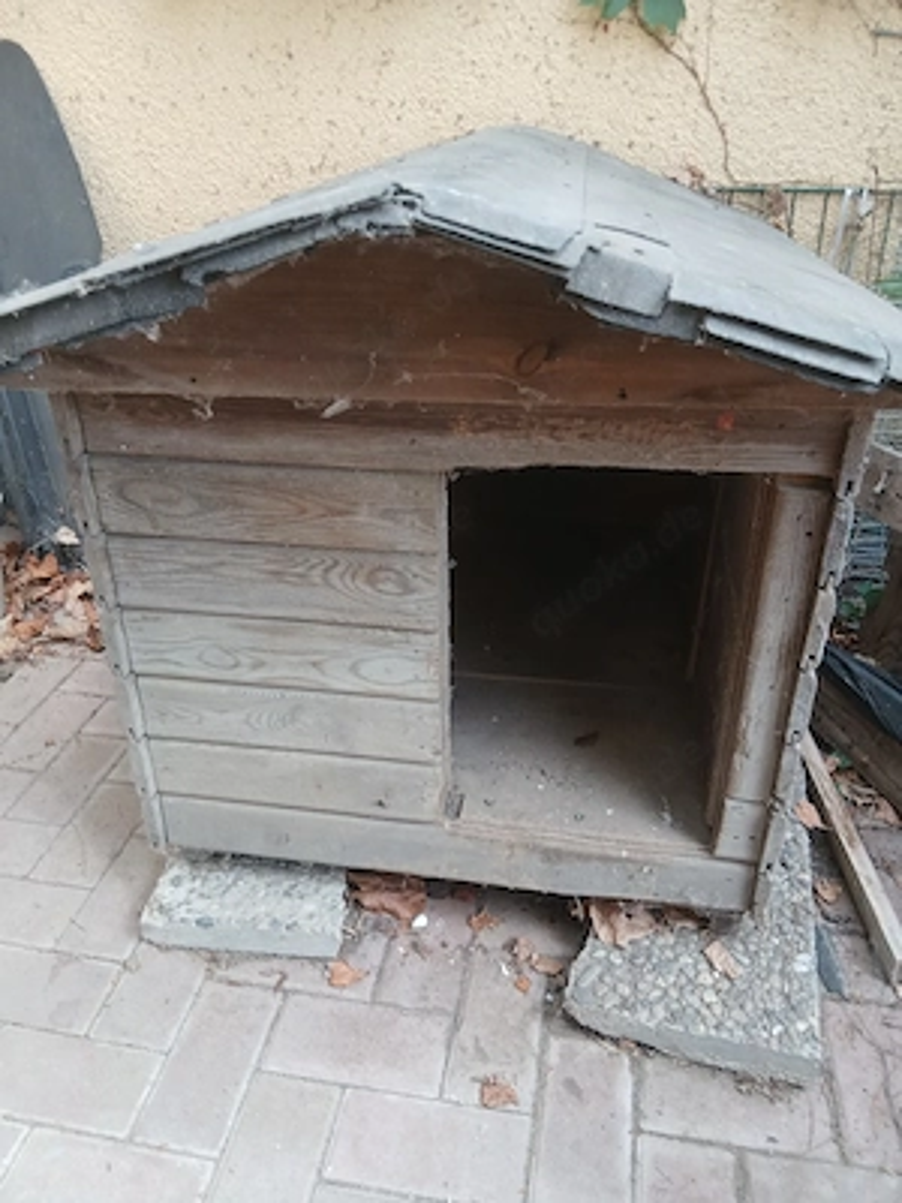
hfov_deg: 53.1
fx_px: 903
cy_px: 602
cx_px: 451
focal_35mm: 26
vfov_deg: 67.3
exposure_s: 1/50.3
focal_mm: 3.98
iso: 80
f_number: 1.8
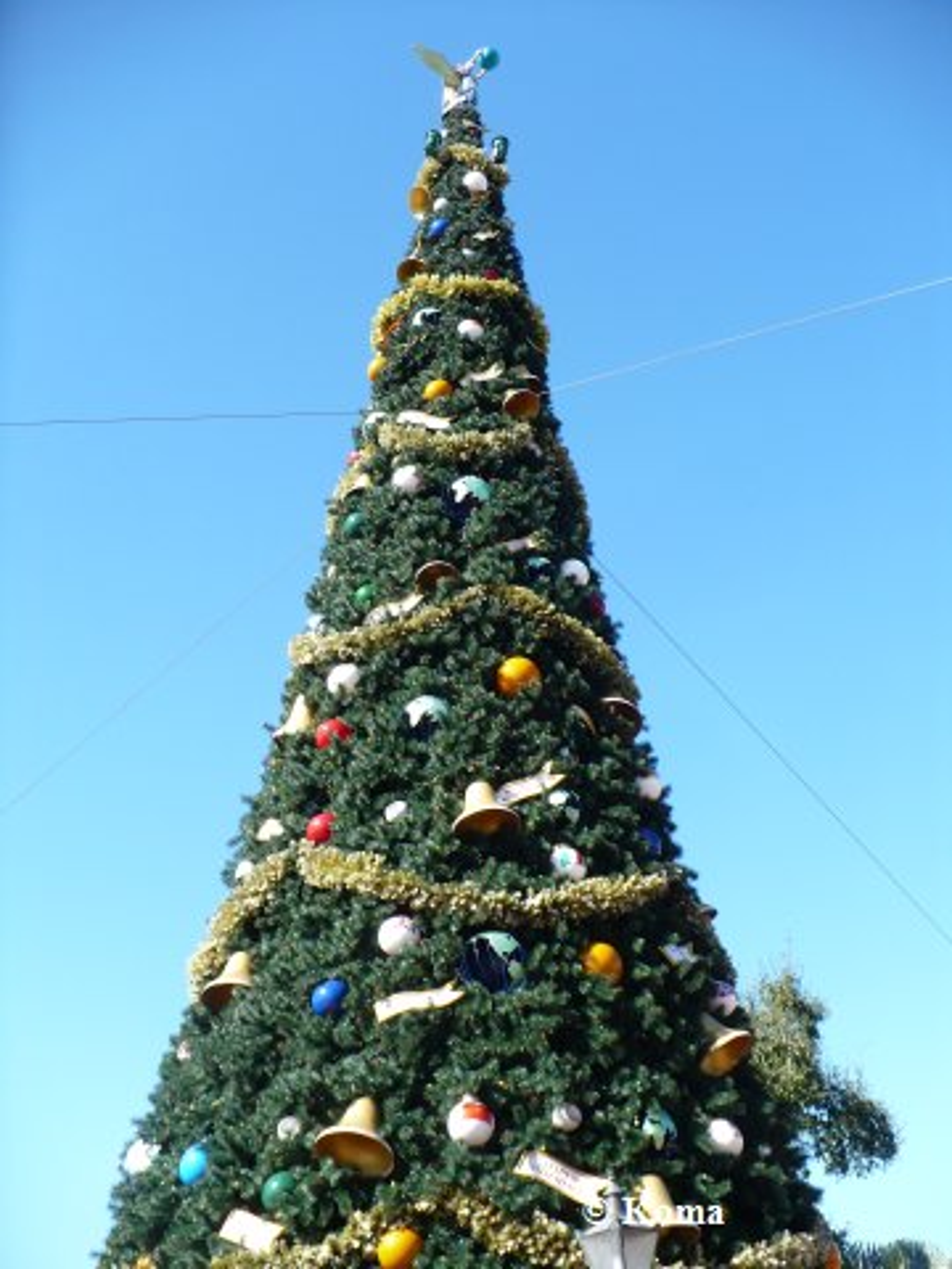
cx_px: 476
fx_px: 1357
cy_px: 634
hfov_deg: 38.7
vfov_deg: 50.1
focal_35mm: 37
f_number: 2.8
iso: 100
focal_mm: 6.1
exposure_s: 1/500
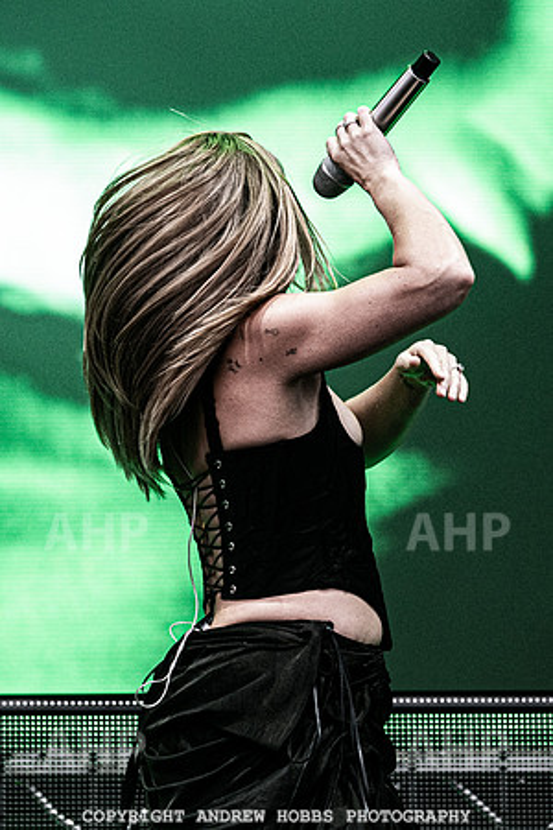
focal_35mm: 317
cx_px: 270
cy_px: 404
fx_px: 7313
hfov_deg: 4.3
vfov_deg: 6.5
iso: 640
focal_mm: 150
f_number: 3.5
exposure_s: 1/1600
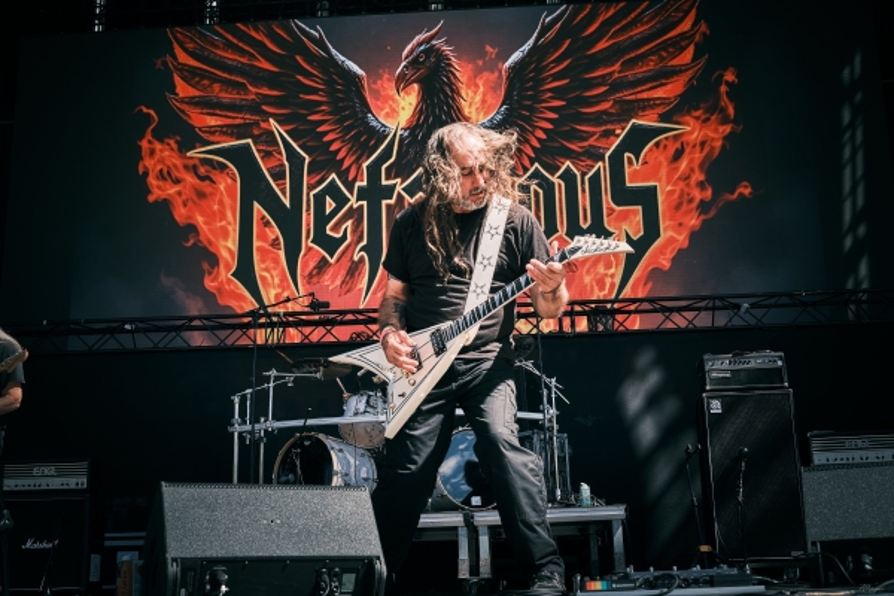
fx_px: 1018
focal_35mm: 41
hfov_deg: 47.4
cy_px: 298
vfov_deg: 32.6
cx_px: 447
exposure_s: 1/400
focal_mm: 27
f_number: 5
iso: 125
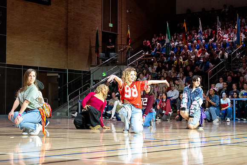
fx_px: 543
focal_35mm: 79
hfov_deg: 25.6
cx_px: 116
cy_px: 83
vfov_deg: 17.3
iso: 9000
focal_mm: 70
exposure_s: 1/320
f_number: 4
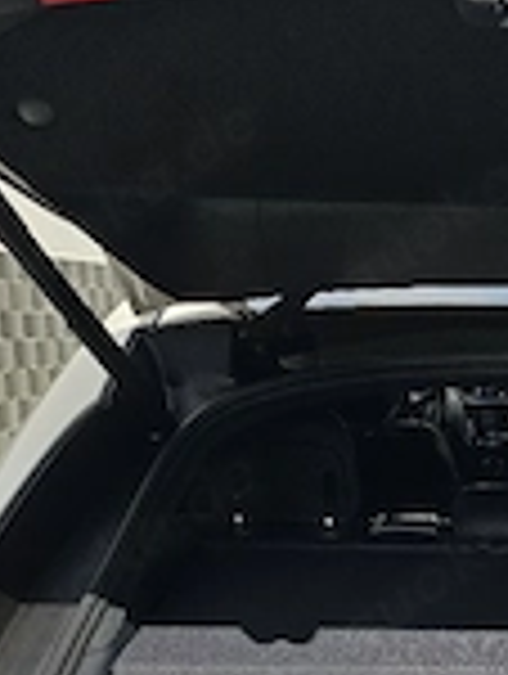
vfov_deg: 29.0
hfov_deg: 21.7
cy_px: 603
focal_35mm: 64
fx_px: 1249
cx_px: 566
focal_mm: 5
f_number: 1.8
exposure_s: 1/3333
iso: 50
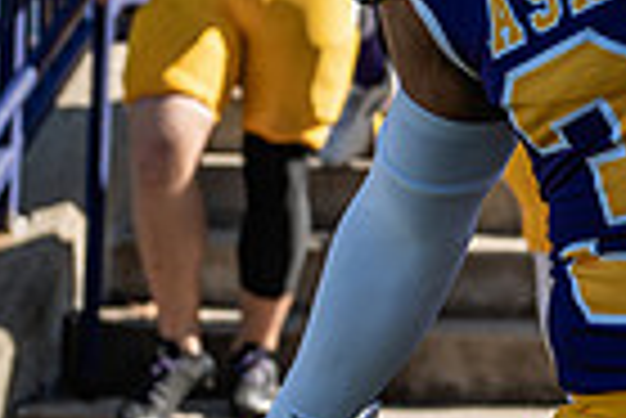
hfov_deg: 9.4
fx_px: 3777
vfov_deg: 6.3
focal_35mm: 217
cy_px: -155
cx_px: 743
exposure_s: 1/640
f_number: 3.5
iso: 125
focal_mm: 52
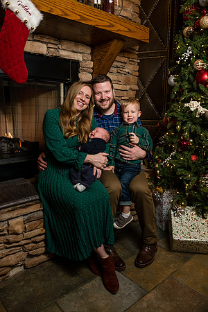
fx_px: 234
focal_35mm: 27
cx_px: 104
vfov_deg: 67.4
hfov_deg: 47.9
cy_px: 156
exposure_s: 1/100
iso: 640
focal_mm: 27
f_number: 4.5
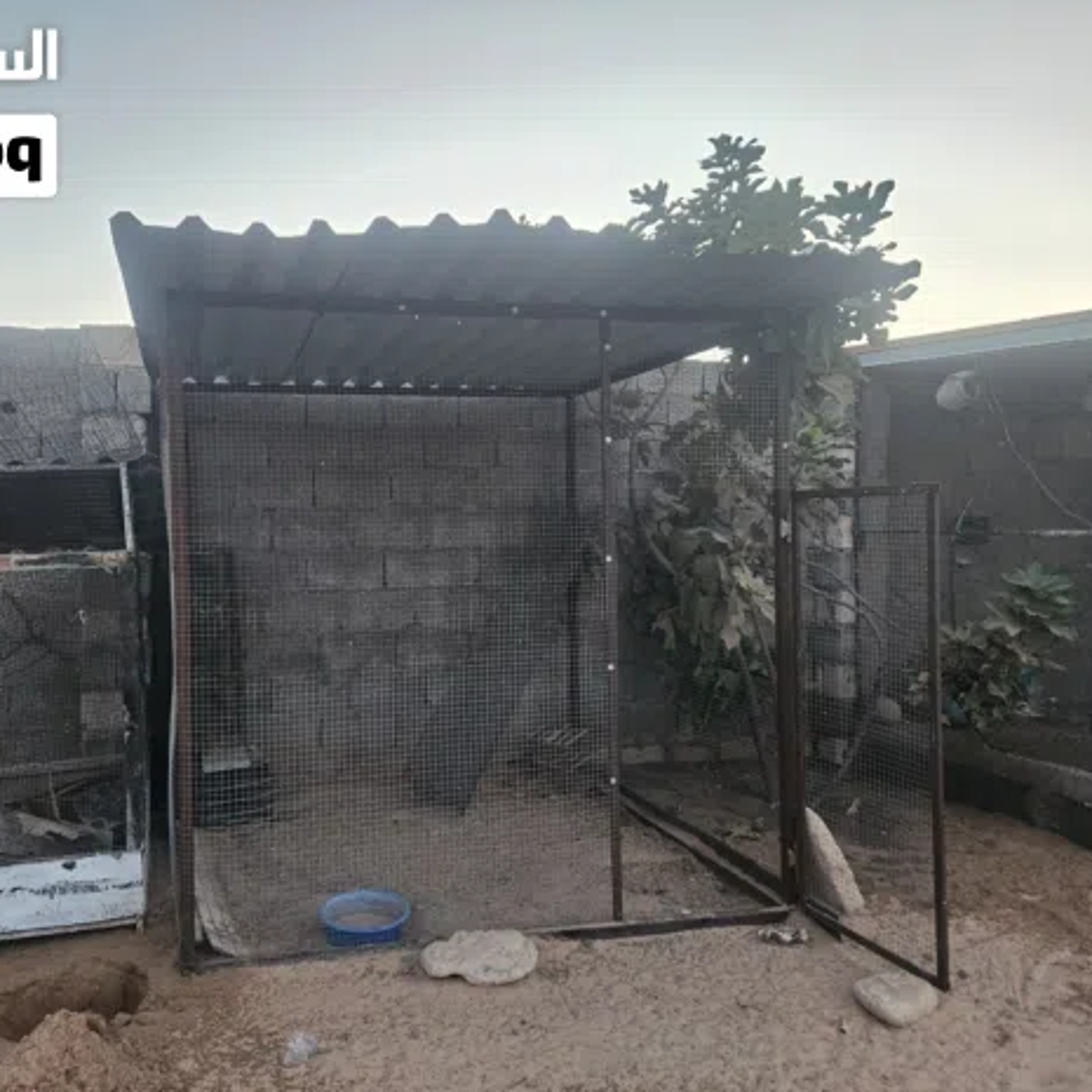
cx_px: 411
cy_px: 535
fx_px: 999
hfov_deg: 56.6
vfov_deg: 57.3
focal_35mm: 28
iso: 800
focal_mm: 5.4
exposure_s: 1/70
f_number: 1.8
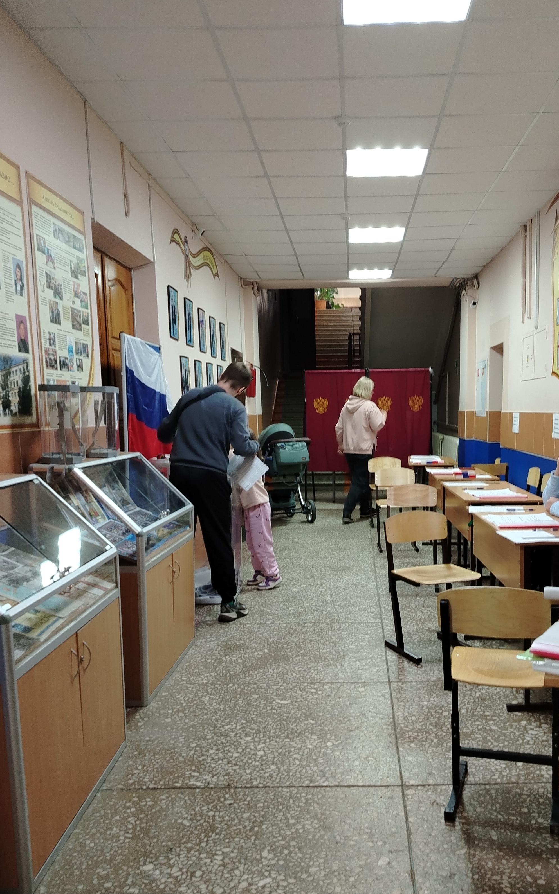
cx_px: 345
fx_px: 780
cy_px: 515
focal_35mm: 32
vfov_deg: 59.4
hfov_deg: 39.2
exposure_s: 1/33.3
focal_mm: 5.25
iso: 731
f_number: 1.75
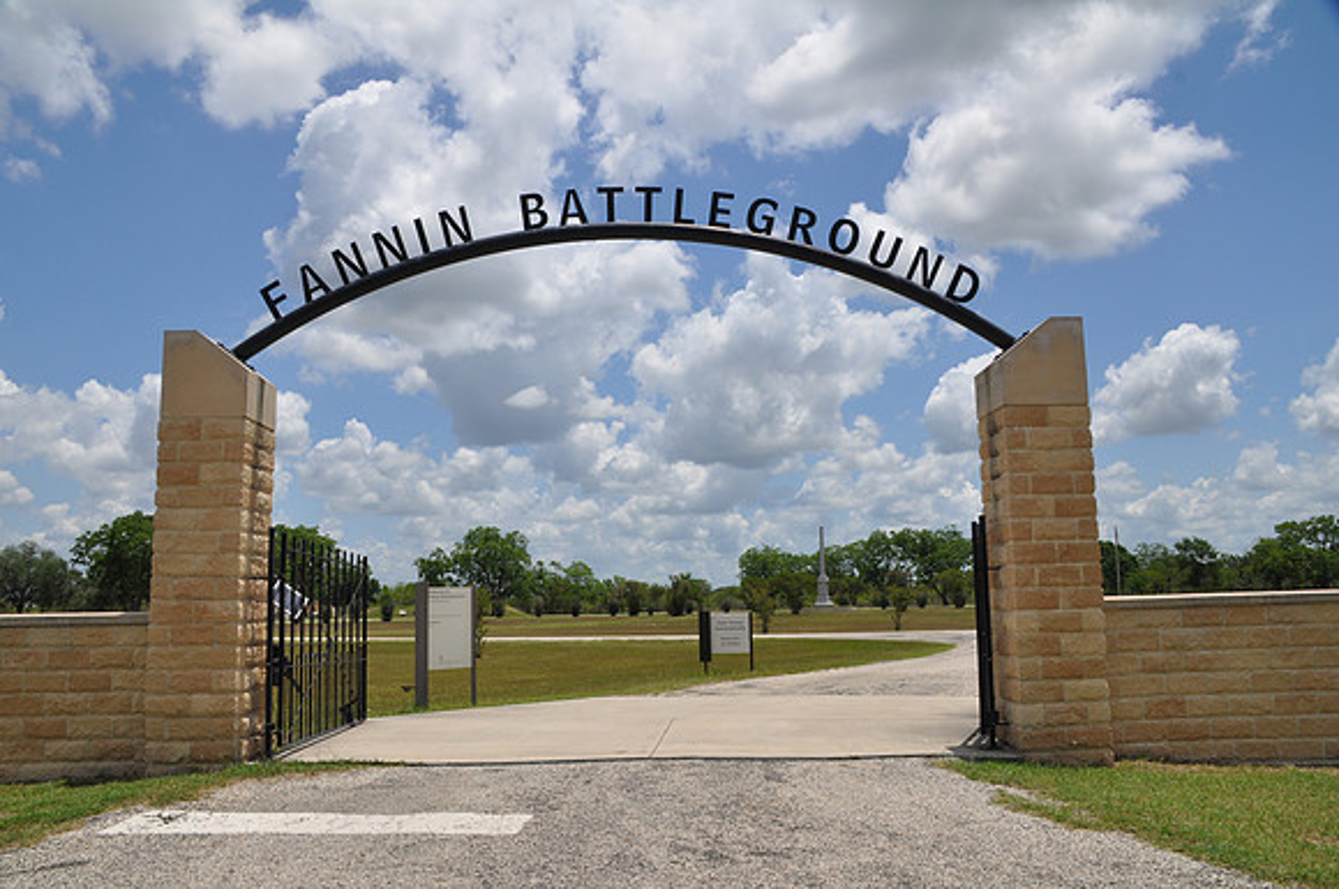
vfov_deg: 47.8
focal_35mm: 27
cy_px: 444
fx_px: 1003
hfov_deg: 67.5
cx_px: 670
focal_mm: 18
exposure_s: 1/200
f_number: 14
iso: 200
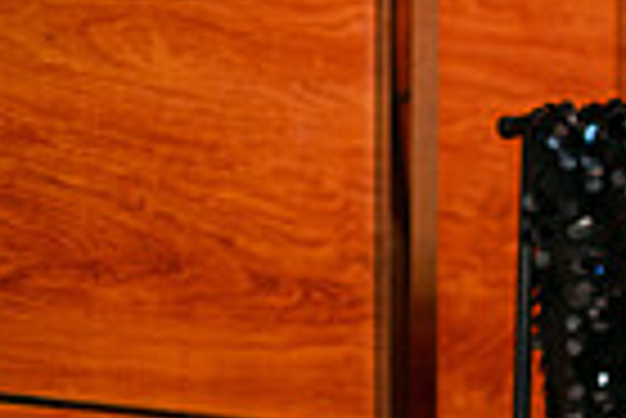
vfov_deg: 3.8
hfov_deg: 5.7
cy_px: 863
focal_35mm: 354
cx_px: 1207
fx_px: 6162
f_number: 2
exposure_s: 1/125
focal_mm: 85
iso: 320
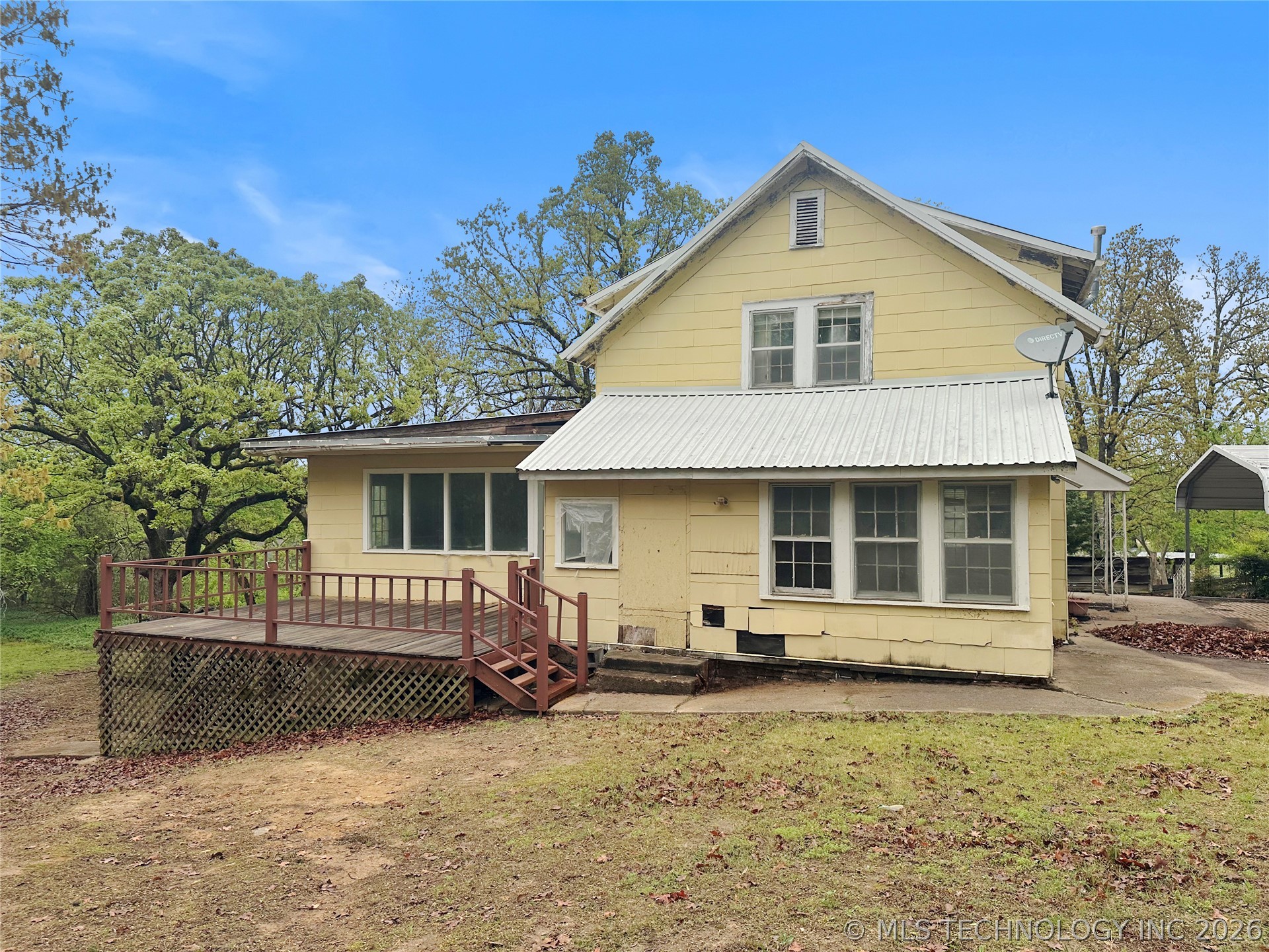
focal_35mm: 24
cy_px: 476
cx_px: 634
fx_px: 880
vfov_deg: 56.8
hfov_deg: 71.6
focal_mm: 6.86
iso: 80
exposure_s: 1/680
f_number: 1.78
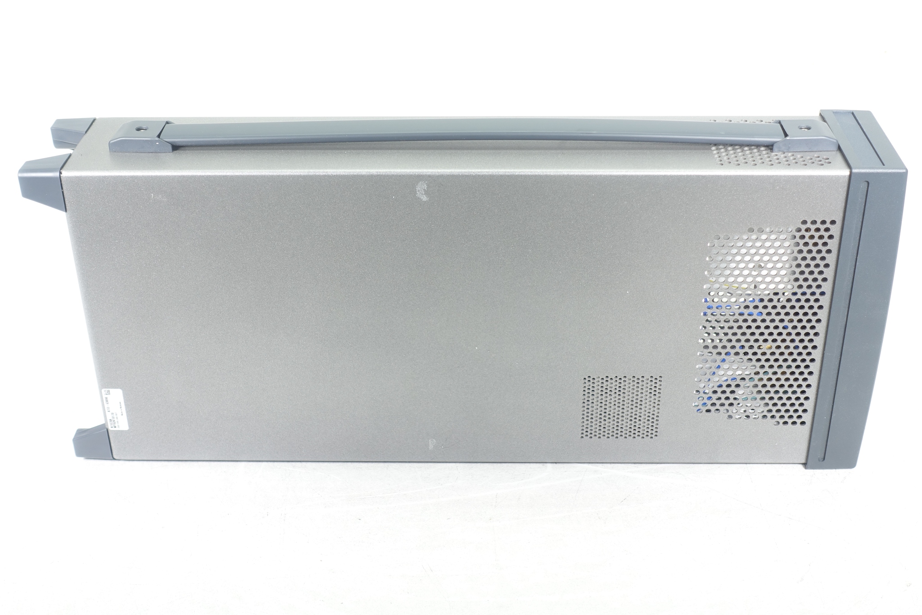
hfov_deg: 38.2
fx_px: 1332
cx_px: 461
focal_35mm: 52
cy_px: 308
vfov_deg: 26.0
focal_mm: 18.89
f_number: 2.8
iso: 125
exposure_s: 1/80
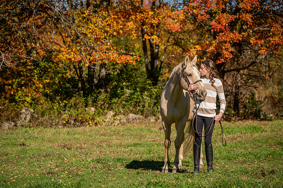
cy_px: 94
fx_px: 738
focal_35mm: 94
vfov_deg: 14.5
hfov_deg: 21.7
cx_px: 142
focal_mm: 94
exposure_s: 1/2500
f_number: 4
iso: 100
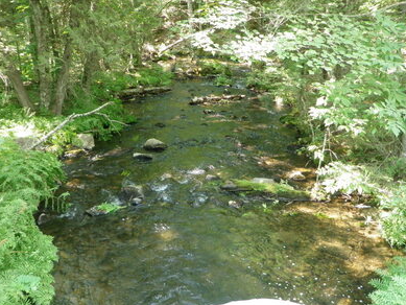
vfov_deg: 38.7
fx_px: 434
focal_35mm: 37
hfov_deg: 50.1
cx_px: 205
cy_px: 156
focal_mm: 6.53
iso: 200
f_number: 4.1
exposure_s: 1/30
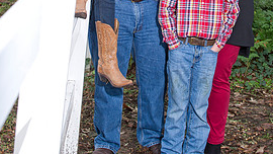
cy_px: -25
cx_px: 145
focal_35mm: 122
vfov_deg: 9.8
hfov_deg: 17.6
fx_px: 883
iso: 1250
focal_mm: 70
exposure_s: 1/100
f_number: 6.3
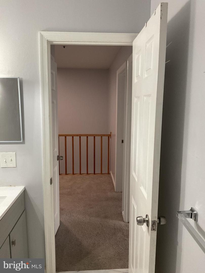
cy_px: 136
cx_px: 102
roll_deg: +1.1
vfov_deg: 61.7
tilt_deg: -8.2
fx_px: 229
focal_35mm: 29
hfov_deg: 48.2
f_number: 1.8
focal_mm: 3
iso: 125
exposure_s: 1/60
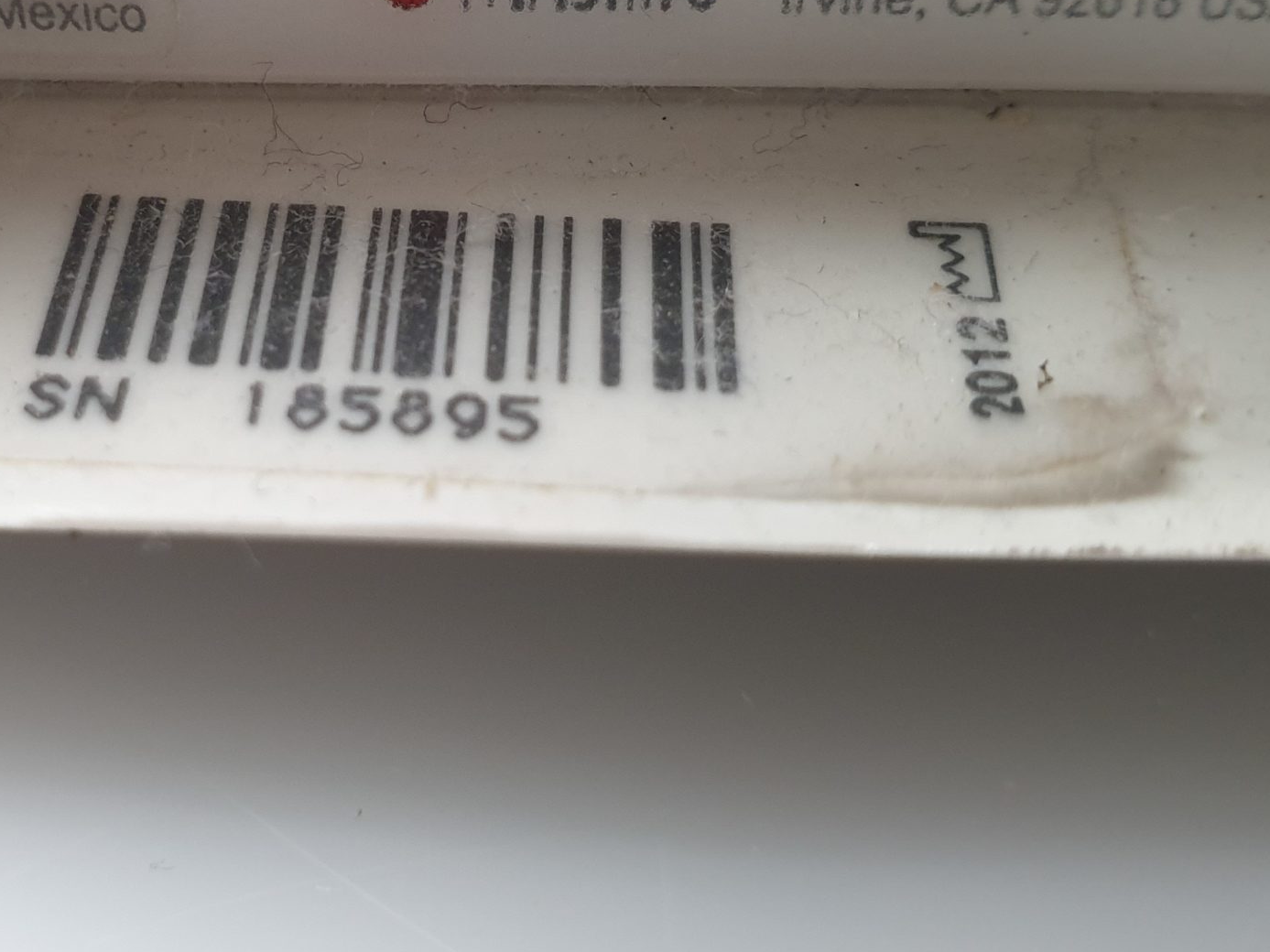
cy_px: 251
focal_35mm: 48
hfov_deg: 39.0
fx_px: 1761
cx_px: 385
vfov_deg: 29.8
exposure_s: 1/50
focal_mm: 4.3
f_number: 2.4
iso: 250
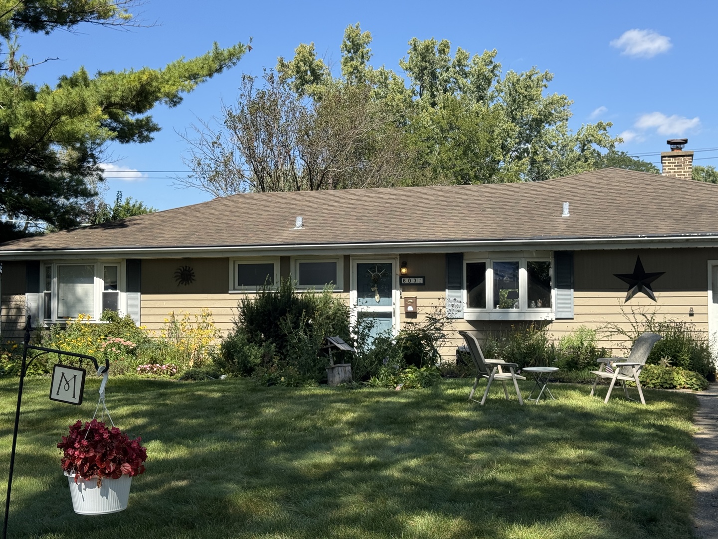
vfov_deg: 30.3
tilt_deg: +1.3
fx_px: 996
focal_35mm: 48
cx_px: 359
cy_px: 270
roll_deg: -0.8
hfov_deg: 39.7
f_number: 1.78
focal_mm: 6.76
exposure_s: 1/2611
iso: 64
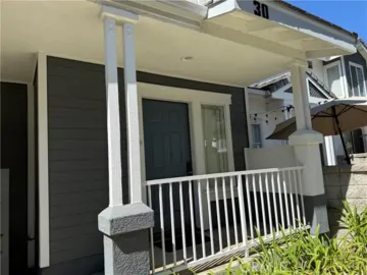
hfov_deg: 71.6
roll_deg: +4.3
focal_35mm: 24
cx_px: 184
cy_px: 138
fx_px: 254
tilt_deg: +6.0
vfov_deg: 56.8
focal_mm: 6.76
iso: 80
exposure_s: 1/3279
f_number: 1.78
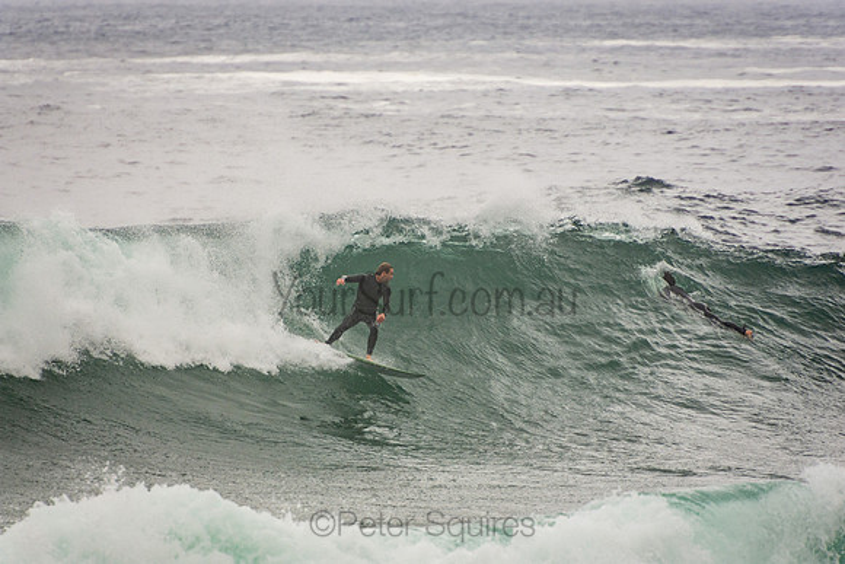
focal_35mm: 600
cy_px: 282
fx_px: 14086
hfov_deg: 3.4
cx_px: 422
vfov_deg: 2.3
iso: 320
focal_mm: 400
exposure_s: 1/1250
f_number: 5.6
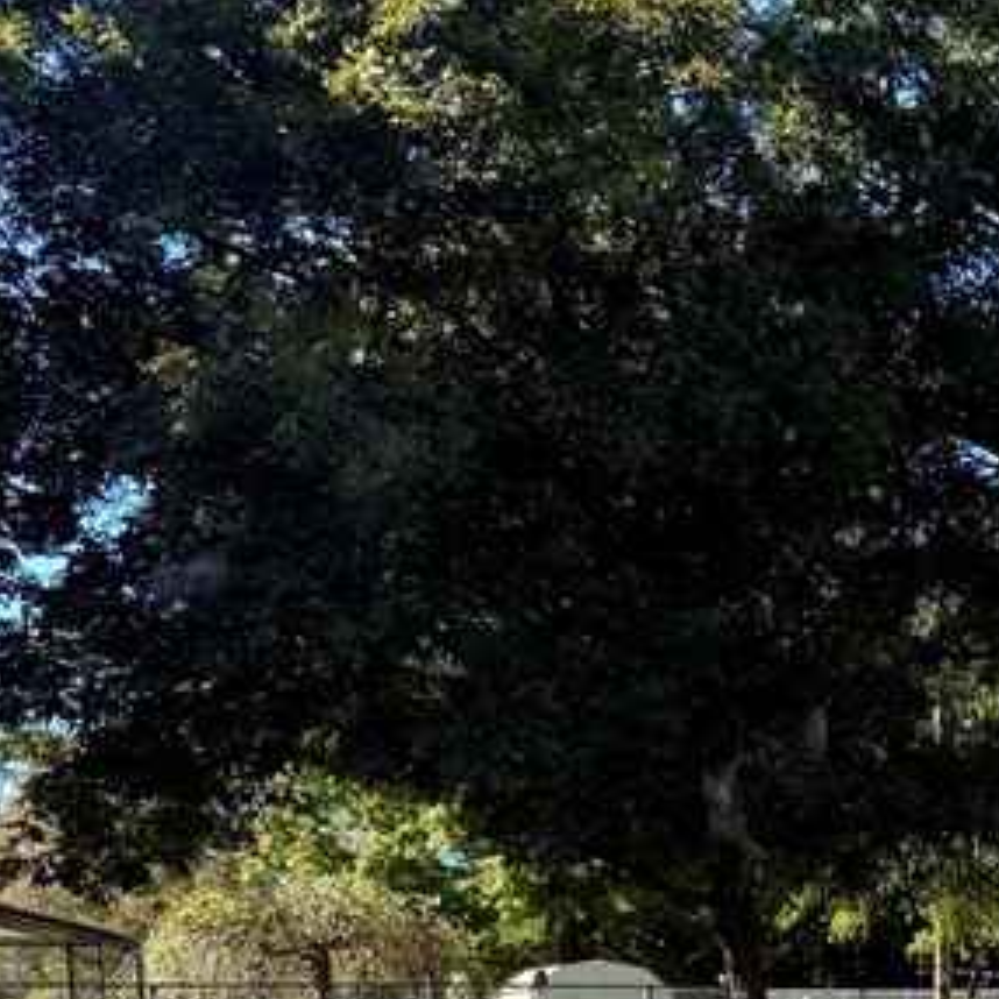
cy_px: 1055
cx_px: 1334
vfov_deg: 21.7
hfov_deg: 20.6
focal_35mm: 76
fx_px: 2481
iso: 80
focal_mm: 6.76
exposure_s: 1/1410
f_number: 1.78
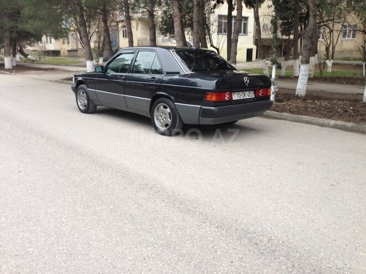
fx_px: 349
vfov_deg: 42.9
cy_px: 137
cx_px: 183
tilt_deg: -13.0
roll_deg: -0.6
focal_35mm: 33
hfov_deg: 55.4
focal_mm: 4.12
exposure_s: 1/60
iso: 50
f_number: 2.4
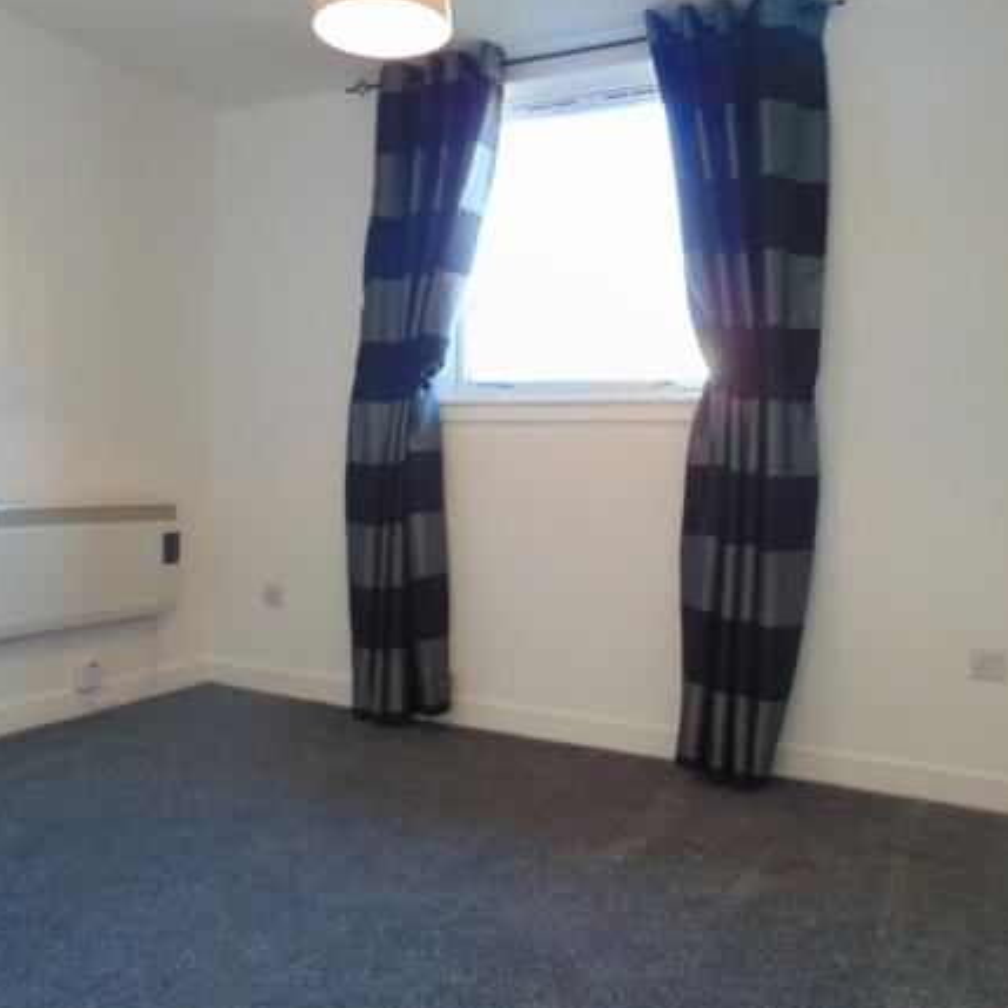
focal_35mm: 30
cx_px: 448
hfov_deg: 53.9
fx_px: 988
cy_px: 504
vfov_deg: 54.0
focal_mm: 4.5
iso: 320
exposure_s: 1/30
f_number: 3
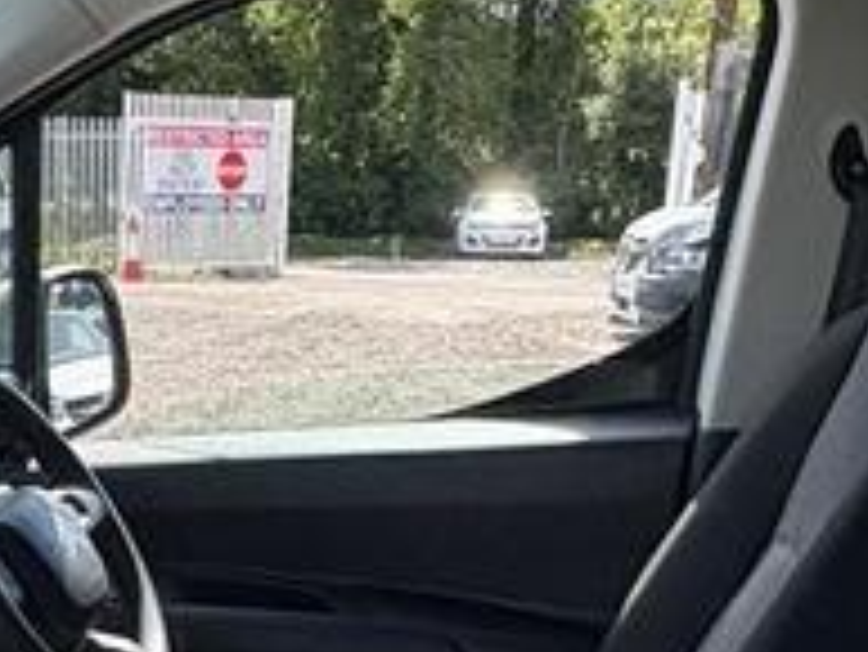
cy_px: 742
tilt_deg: -26.3
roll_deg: -2.2
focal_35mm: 65
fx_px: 1631
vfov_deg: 21.3
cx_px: 121
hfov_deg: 28.9
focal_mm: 2.22
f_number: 2.2
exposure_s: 1/675
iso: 64
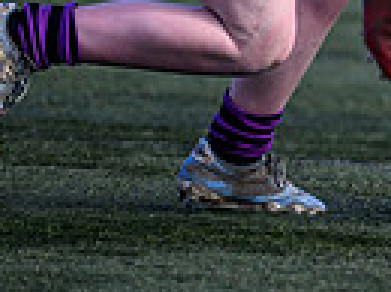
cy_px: -224
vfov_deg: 0.9
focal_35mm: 1719
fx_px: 19381
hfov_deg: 1.2
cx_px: 854
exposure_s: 1/3200
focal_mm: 400
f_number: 3.2
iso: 500
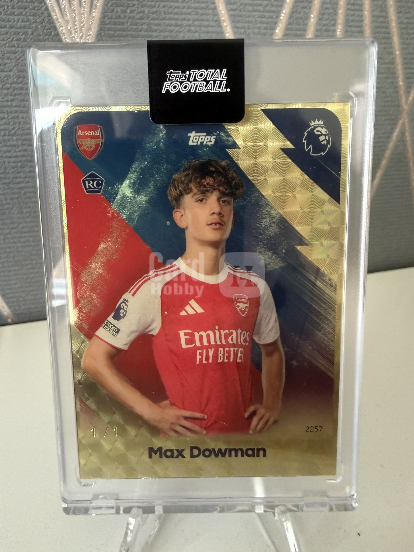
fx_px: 383
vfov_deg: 71.6
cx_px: 207
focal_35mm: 24
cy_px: 276
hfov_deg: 56.8
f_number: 2.2
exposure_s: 1/60
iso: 640
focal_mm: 2.22
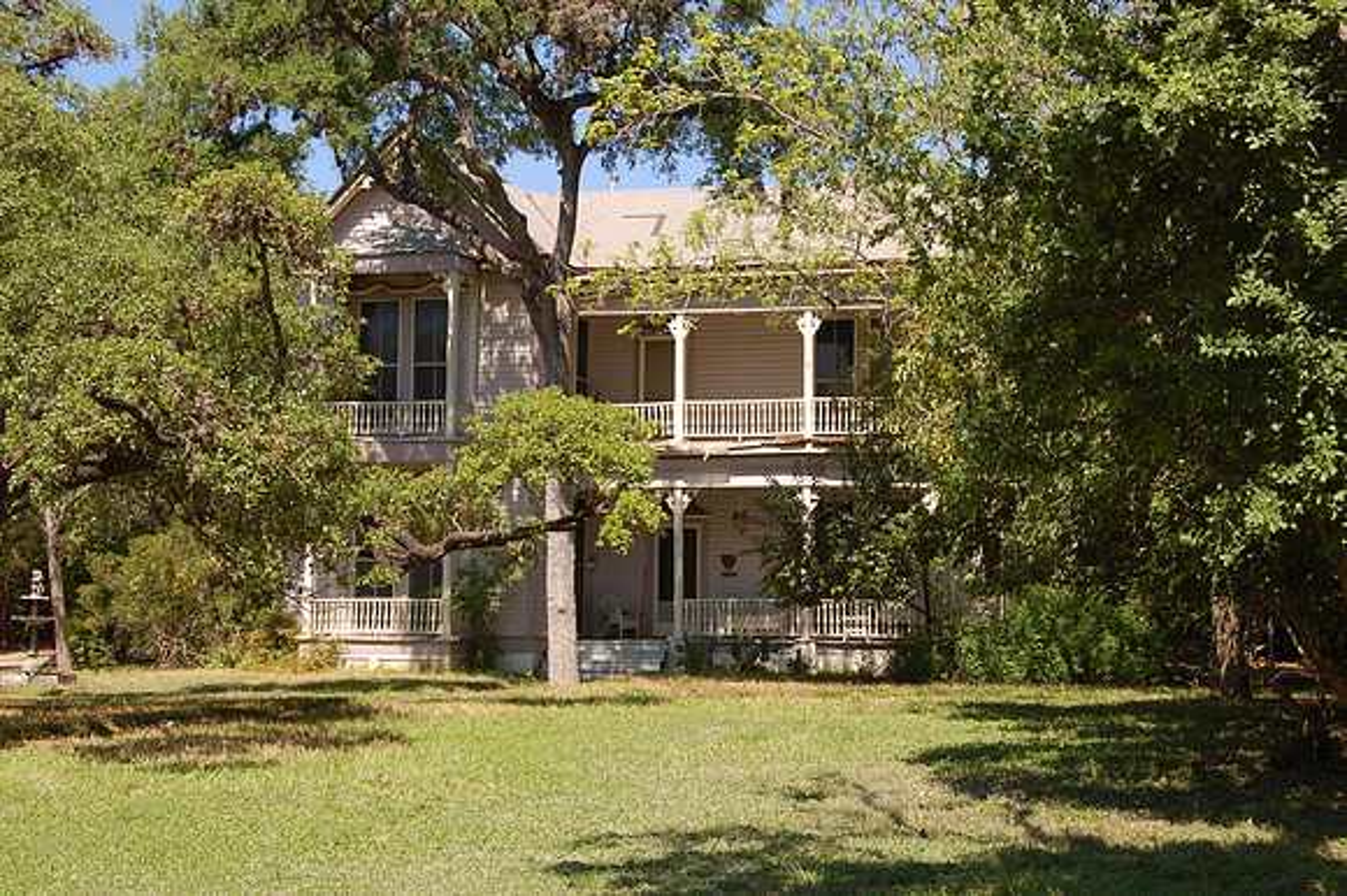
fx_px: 2131
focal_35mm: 57
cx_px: 674
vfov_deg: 23.8
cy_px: 448
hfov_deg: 35.1
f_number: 8
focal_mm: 38
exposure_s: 1/250
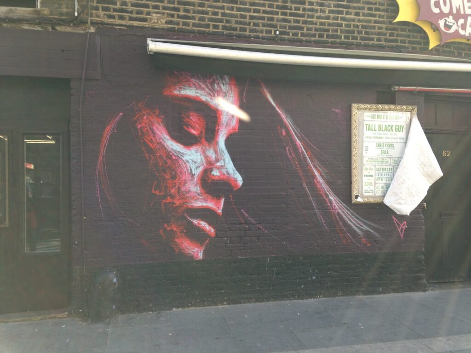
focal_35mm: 33
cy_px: 176
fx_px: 449
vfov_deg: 42.9
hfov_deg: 55.4
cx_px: 236
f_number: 2.4
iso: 64
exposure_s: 1/153
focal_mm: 4.13
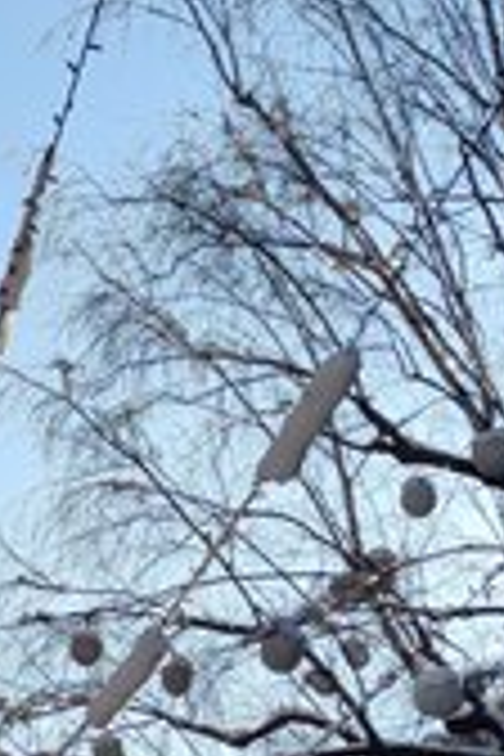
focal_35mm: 99
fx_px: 2079
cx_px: -374
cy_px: 706
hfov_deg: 12.7
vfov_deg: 20.1
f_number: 1.89
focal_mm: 5.95
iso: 50
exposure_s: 1/1270
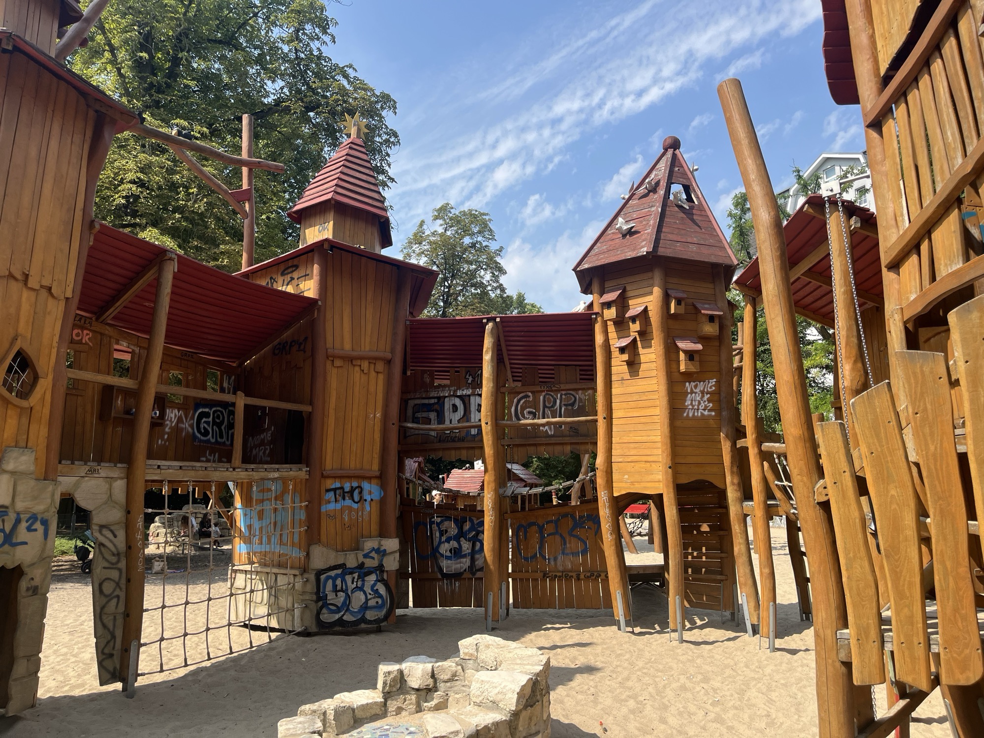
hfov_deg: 67.3
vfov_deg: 53.1
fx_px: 739
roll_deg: +0.6
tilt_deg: +7.5
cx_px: 492
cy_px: 369
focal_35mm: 26
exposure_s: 1/1957
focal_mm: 5.1
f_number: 1.6
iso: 50
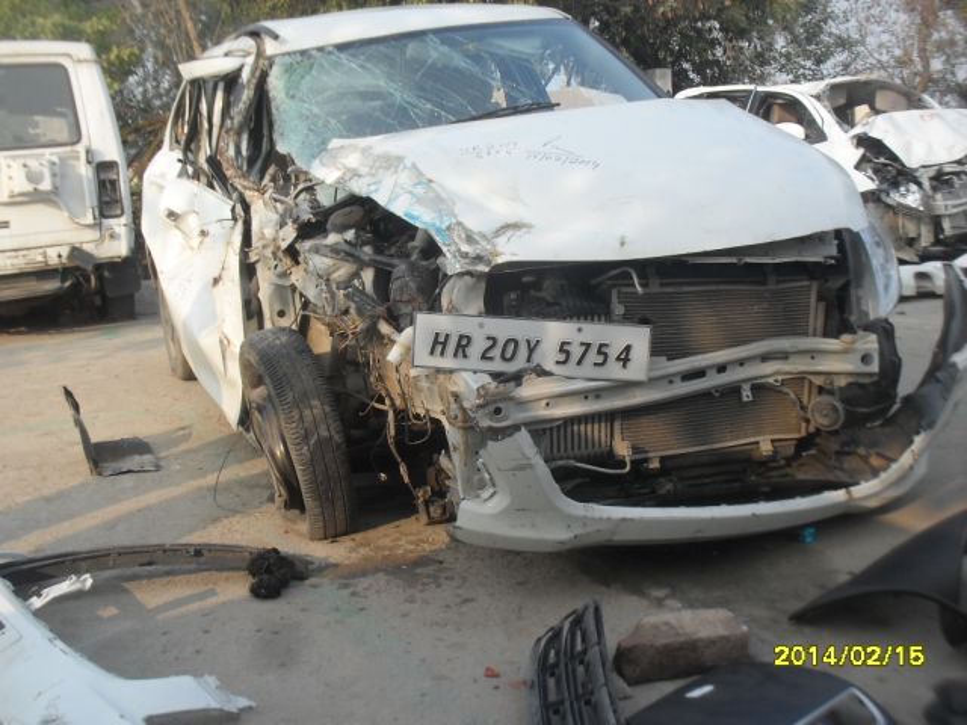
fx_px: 1062
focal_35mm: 38
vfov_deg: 37.7
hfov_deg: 49.0
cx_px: 484
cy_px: 362
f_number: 8.3
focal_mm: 6.3
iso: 80
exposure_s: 1/60
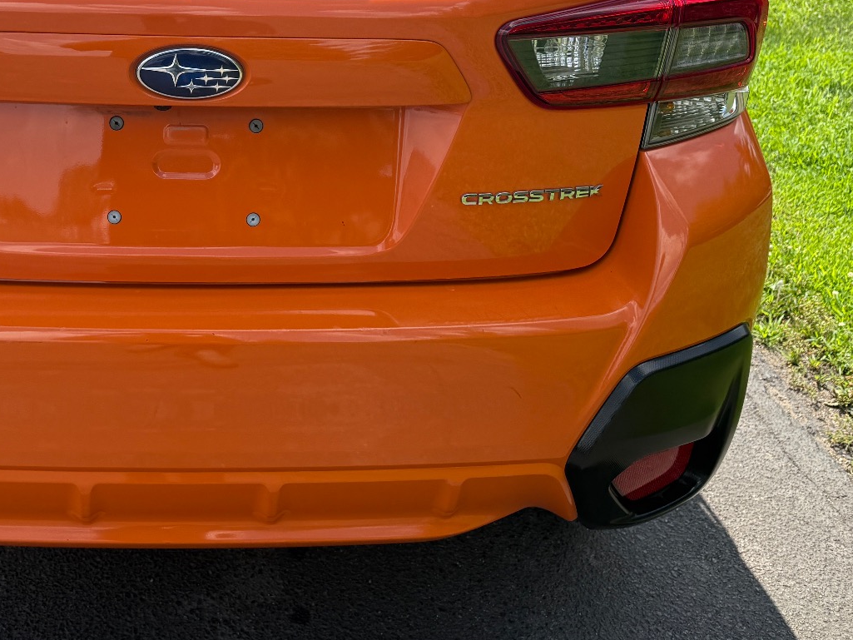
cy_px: 86
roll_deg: -0.7
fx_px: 1109
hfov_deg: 40.6
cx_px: 191
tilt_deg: -15.1
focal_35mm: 45
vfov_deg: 31.0
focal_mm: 6.76
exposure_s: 1/2445
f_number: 1.78
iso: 100
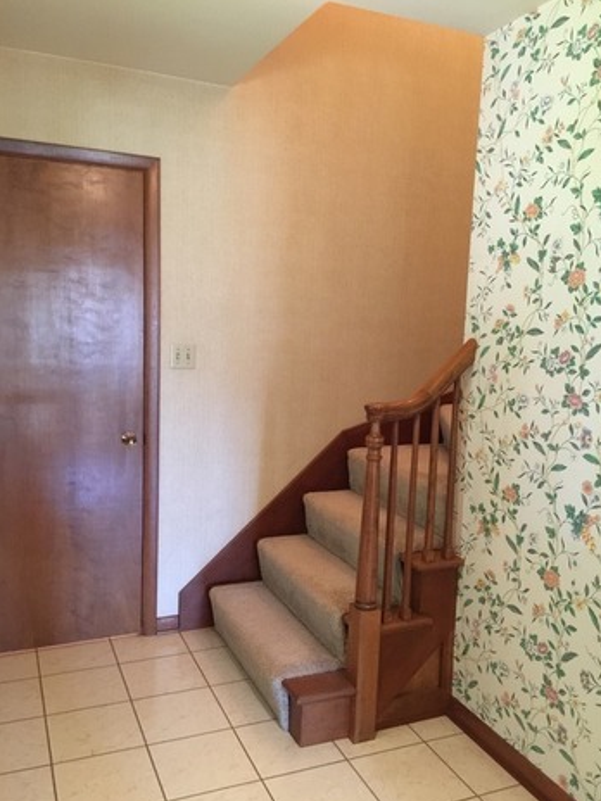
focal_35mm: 30
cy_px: 411
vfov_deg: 60.0
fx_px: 694
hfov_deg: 46.8
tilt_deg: -7.4
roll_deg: -2.1
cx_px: 307
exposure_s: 1/10
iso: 125
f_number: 2.2
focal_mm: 4.15
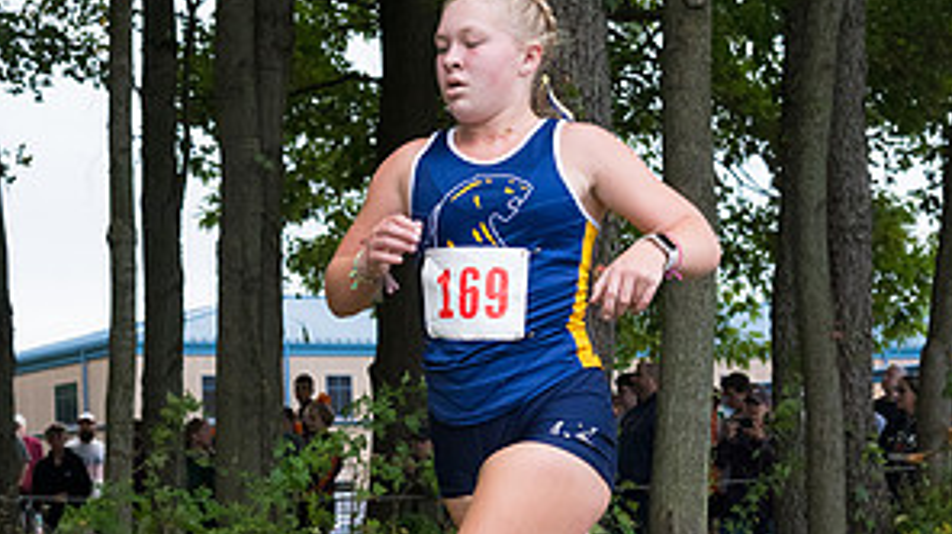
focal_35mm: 105
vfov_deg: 11.5
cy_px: 447
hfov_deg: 20.4
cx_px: 478
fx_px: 2649
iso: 2000
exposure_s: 1/1250
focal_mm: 44
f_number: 5.6
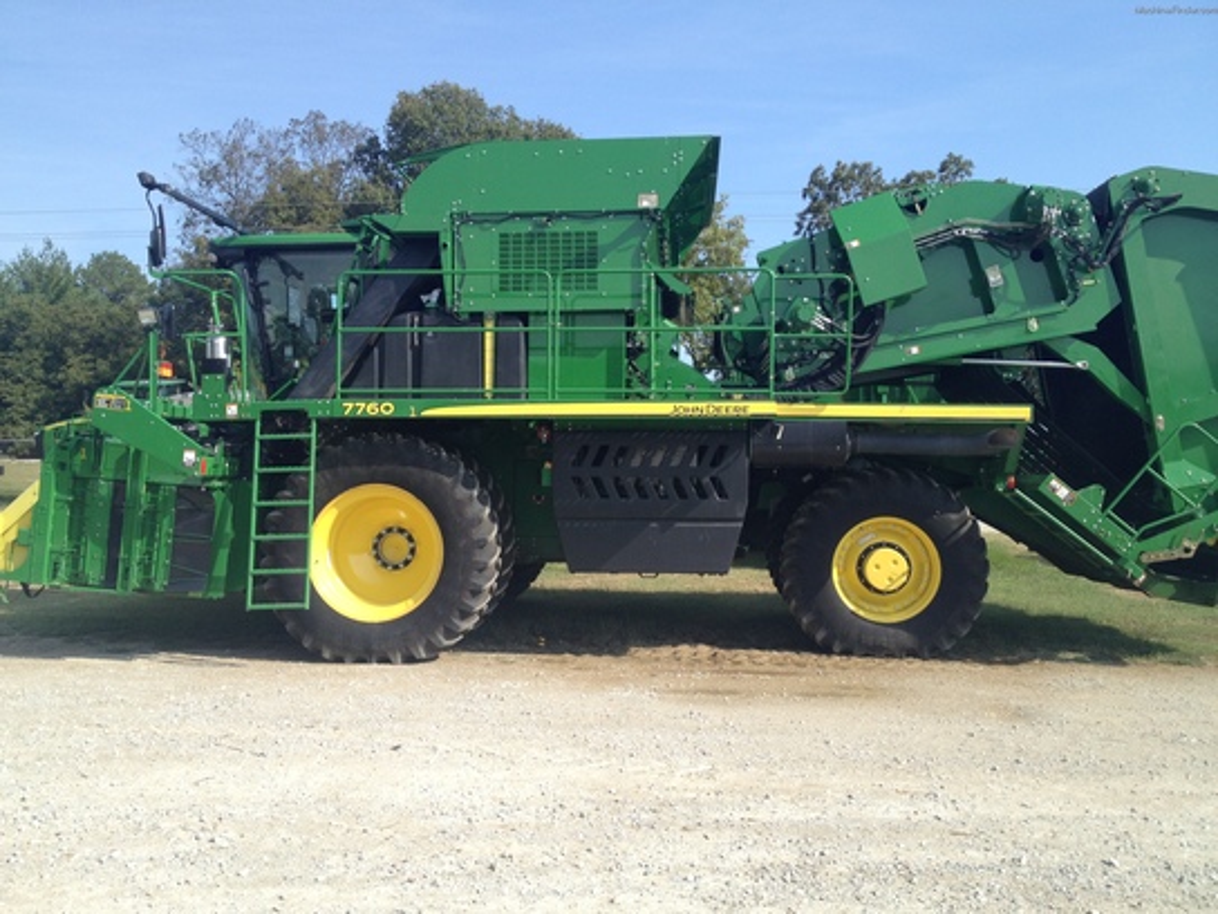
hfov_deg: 52.6
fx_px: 1232
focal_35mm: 35
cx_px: 609
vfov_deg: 40.7
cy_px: 457
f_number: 2.4
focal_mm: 4.28
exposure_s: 1/1082
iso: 64
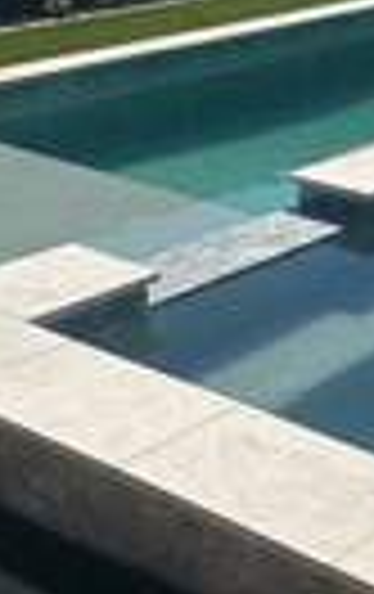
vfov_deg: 26.5
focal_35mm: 77
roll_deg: -2.0
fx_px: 1250
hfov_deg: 16.7
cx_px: 374
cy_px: 423
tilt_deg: -27.2
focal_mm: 6.86
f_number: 1.78
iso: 80
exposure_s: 1/8929
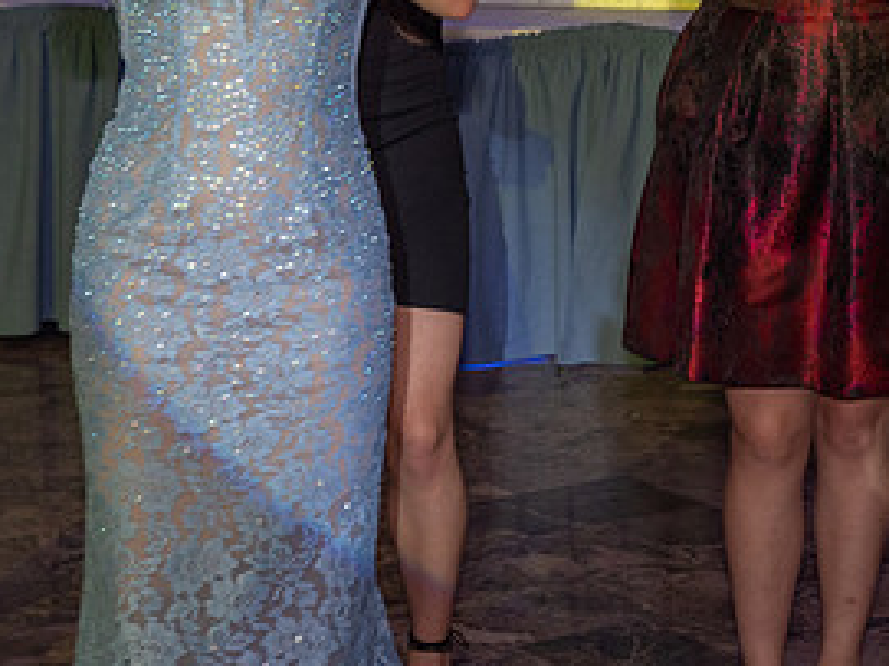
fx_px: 2747
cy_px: 176
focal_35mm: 107
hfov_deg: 18.1
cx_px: 781
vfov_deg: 13.8
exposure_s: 1/125
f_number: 3.2
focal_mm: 25
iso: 640
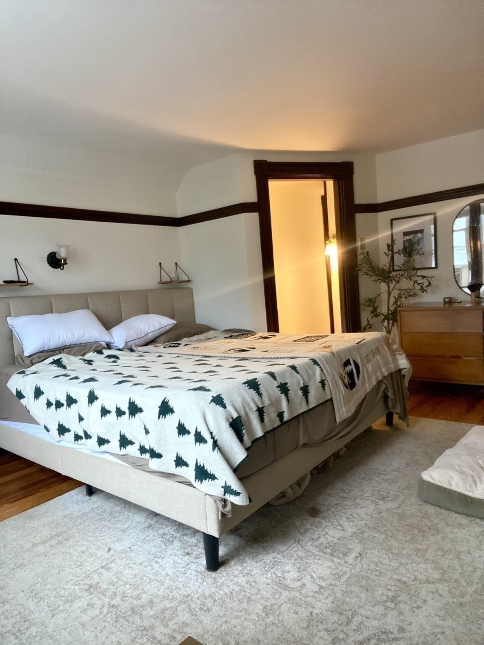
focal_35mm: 23
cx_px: 242
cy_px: 322
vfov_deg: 73.9
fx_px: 429
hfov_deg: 58.9
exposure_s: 1/30
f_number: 2.2
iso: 500
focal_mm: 2.71
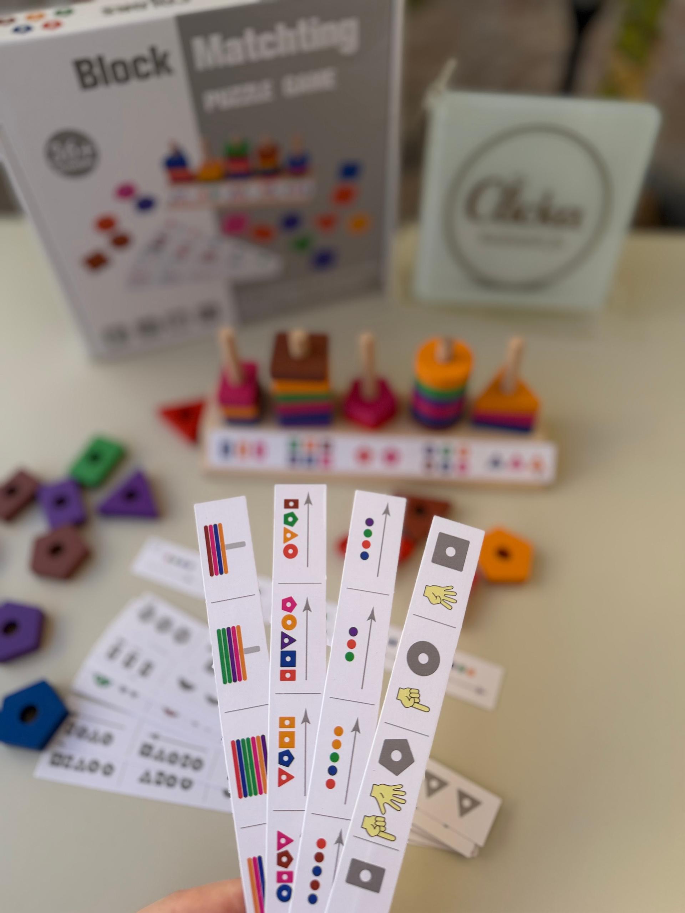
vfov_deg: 71.6
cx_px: 342
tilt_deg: -54.0
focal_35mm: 24
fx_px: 633
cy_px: 456
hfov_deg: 56.8
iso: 80
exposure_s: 1/955
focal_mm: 6.76
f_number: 1.78
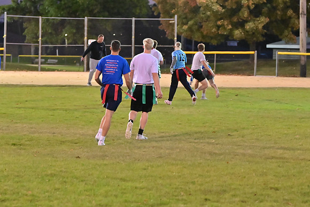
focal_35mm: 157
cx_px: 155
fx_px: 1352
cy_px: 104
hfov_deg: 13.1
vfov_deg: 8.7
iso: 6400
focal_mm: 105
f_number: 4
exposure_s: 1/320
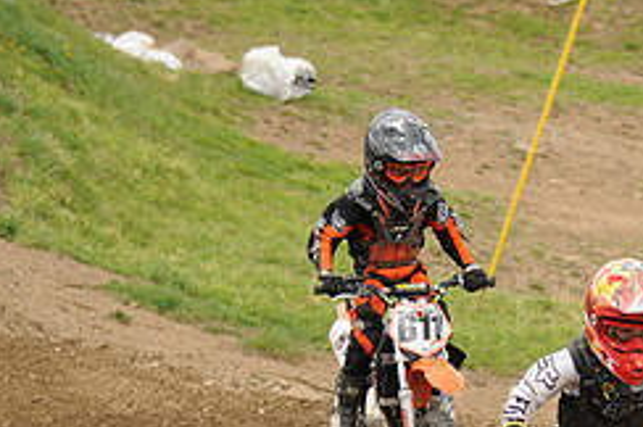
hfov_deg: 5.9
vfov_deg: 3.9
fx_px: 6243
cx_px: 585
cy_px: 455
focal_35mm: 350
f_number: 4.5
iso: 400
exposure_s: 1/800
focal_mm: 98
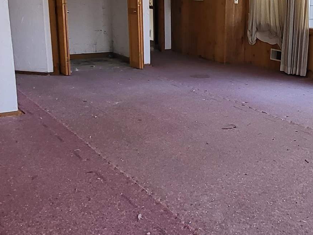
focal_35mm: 46
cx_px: 252
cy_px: 95
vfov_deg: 31.4
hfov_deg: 39.5
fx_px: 416
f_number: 2.2
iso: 125
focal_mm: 1.74
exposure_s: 1/60
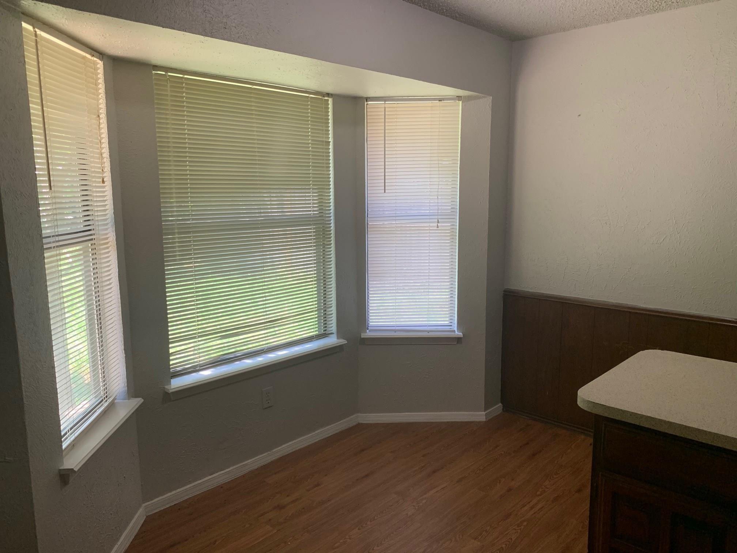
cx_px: 368
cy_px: 276
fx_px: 554
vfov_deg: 53.1
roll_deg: +0.2
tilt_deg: -8.7
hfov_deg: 67.3
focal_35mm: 26
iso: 100
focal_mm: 4.25
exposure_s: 1/113
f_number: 1.8
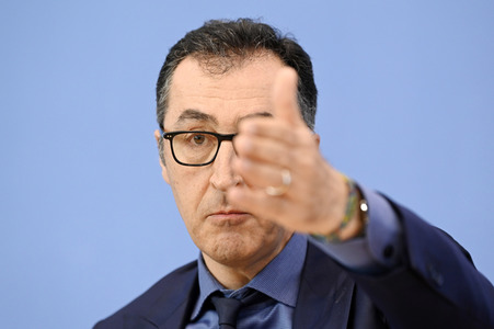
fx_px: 2400
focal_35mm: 175
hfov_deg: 11.8
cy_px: 164
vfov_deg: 7.8
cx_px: 247
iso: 2500
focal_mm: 175
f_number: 4
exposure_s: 1/1000
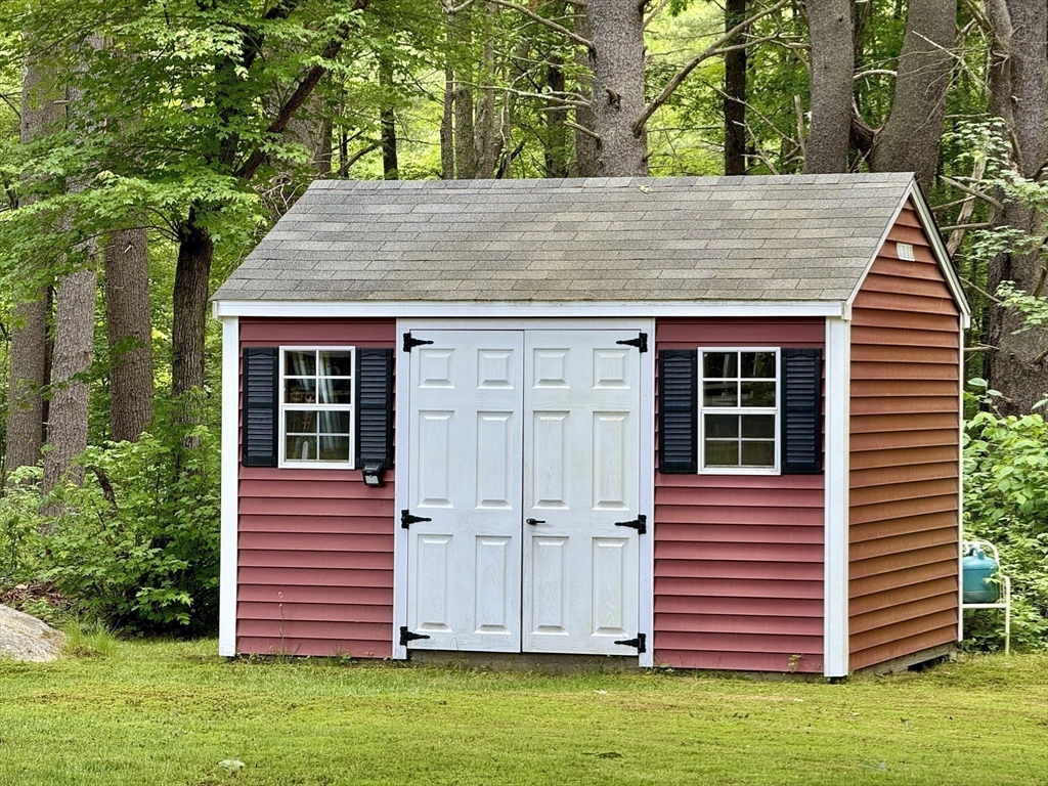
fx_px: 3633
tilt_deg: -0.3
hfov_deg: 16.4
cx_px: 524
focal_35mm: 120
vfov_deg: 12.3
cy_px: 393
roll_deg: -0.6
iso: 50
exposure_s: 1/99
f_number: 2.8
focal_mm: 15.66
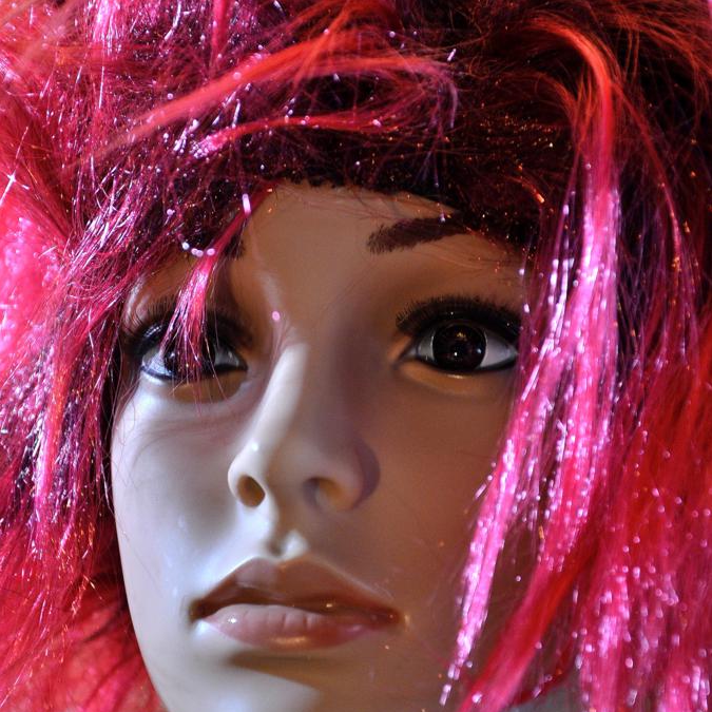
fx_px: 3366
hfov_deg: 12.1
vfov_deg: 12.1
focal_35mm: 145
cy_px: 320
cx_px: 357
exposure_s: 1/30
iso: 1000
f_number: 5.3
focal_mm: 75
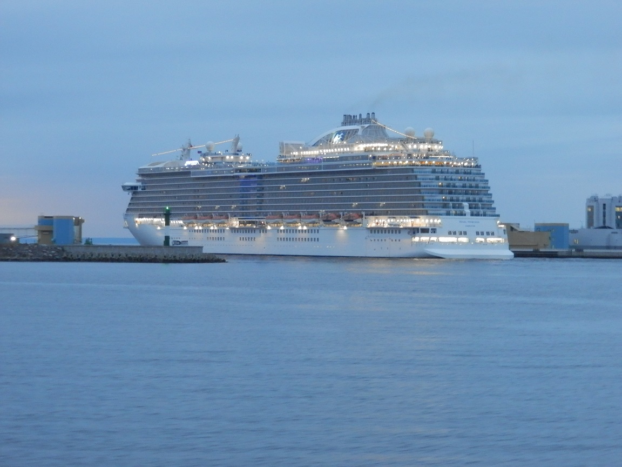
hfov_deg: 14.9
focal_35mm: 132
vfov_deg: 11.2
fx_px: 2372
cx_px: 311
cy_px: 234
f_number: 4.7
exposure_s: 1/8
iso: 400
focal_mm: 23.6
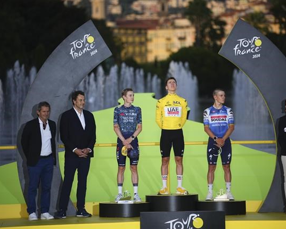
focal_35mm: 227
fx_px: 1922
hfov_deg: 8.5
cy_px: 114
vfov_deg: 6.8
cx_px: 162
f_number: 2.8
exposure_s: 1/4000
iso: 500
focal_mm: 200
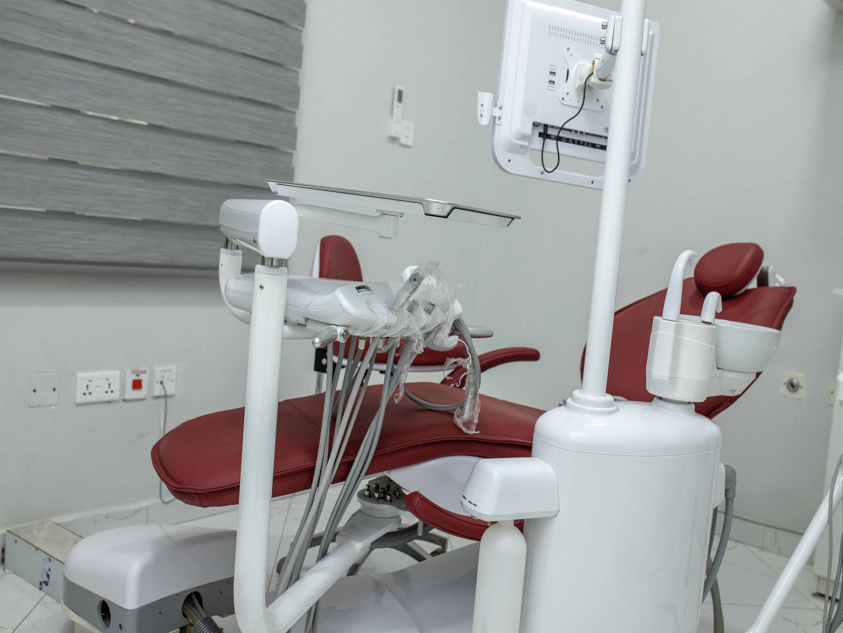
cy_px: 316
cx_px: 422
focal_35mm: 26
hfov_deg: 67.3
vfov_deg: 53.1
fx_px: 633
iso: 40
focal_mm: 5.7
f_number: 1.5
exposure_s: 1/160
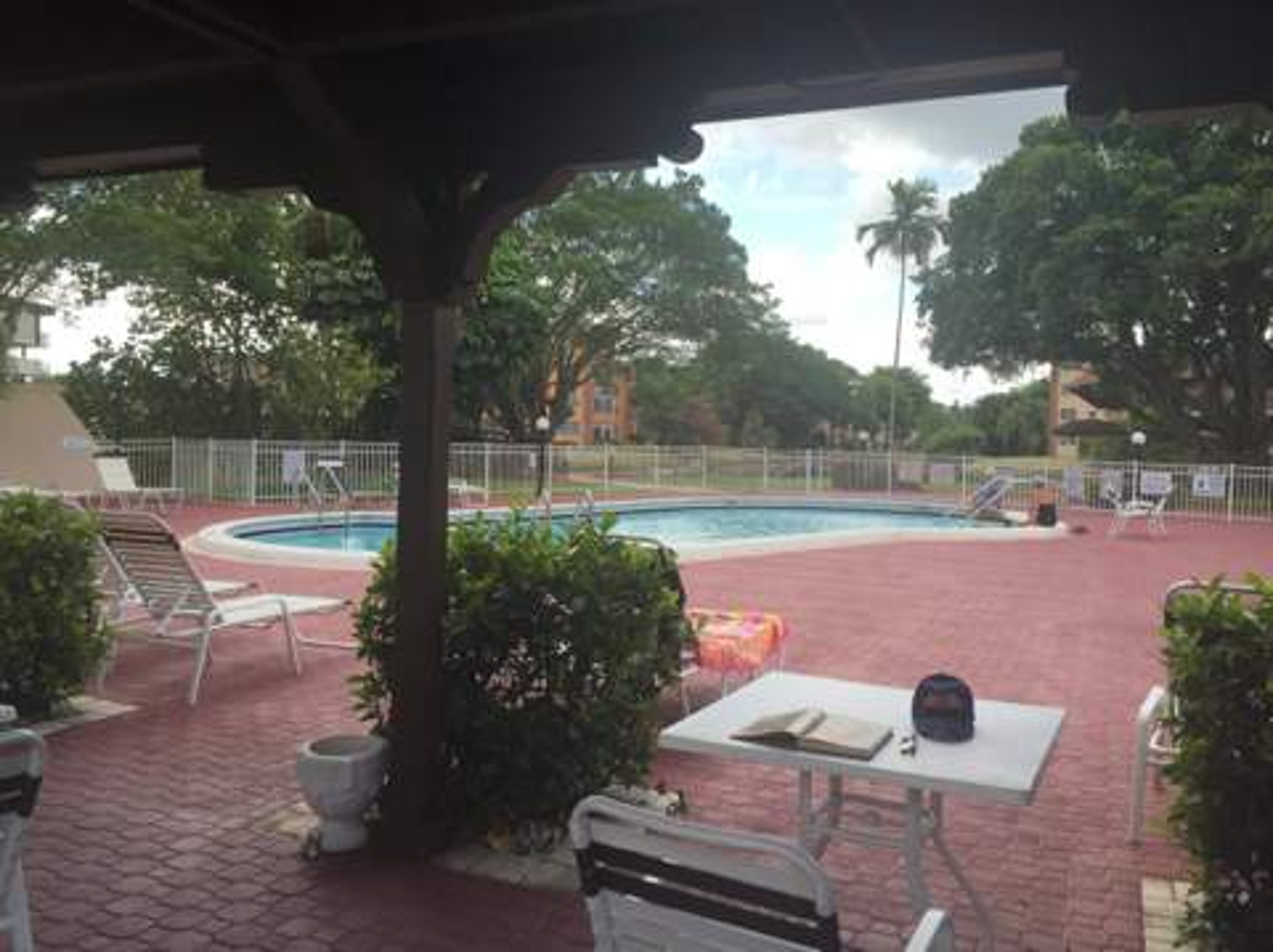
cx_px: 636
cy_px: 476
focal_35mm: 29
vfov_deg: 48.2
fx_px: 1065
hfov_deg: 61.7
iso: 32
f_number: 2.2
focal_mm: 4.15
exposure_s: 1/706
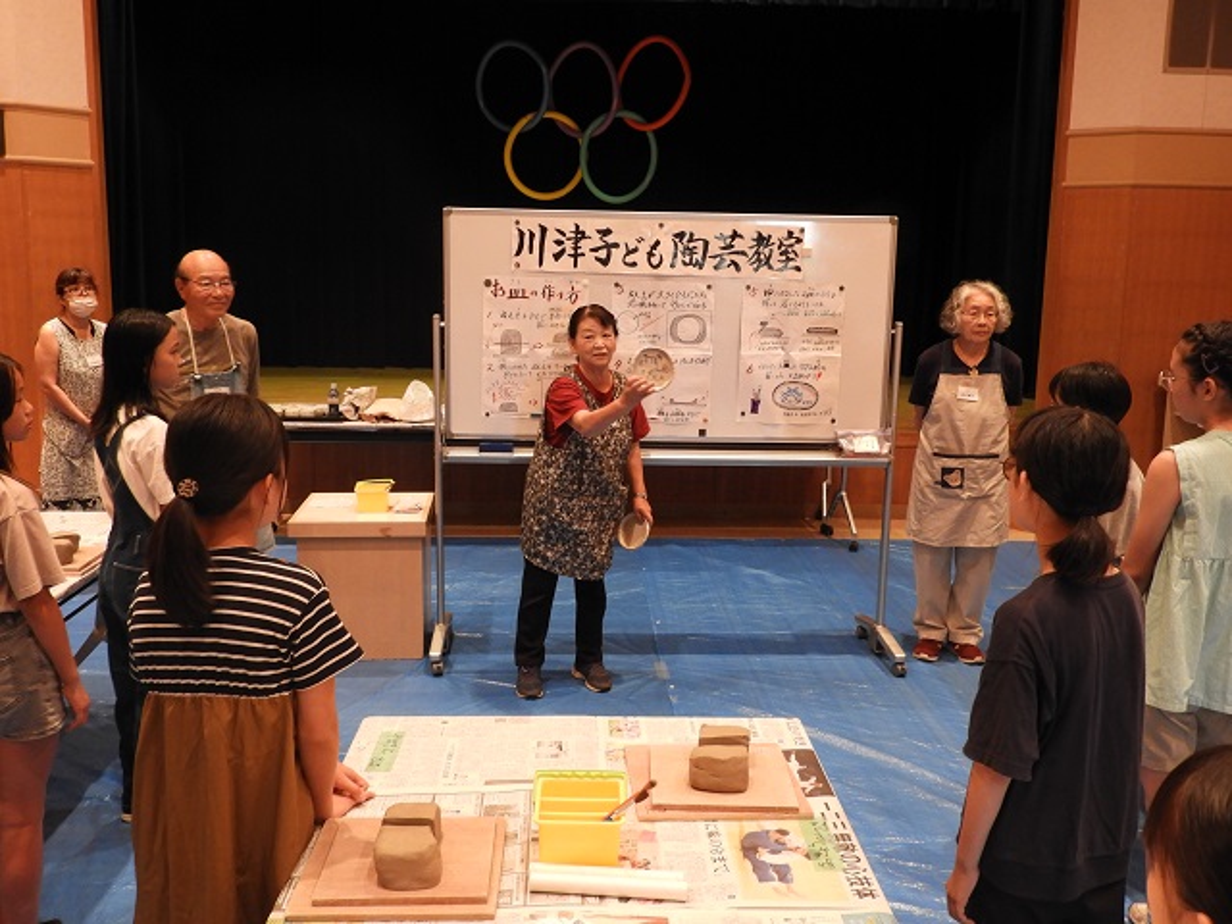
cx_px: 616
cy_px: 462
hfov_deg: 55.4
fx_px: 1174
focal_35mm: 33
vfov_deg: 42.9
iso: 400
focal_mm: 5.9
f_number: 3.6
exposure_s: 1/30
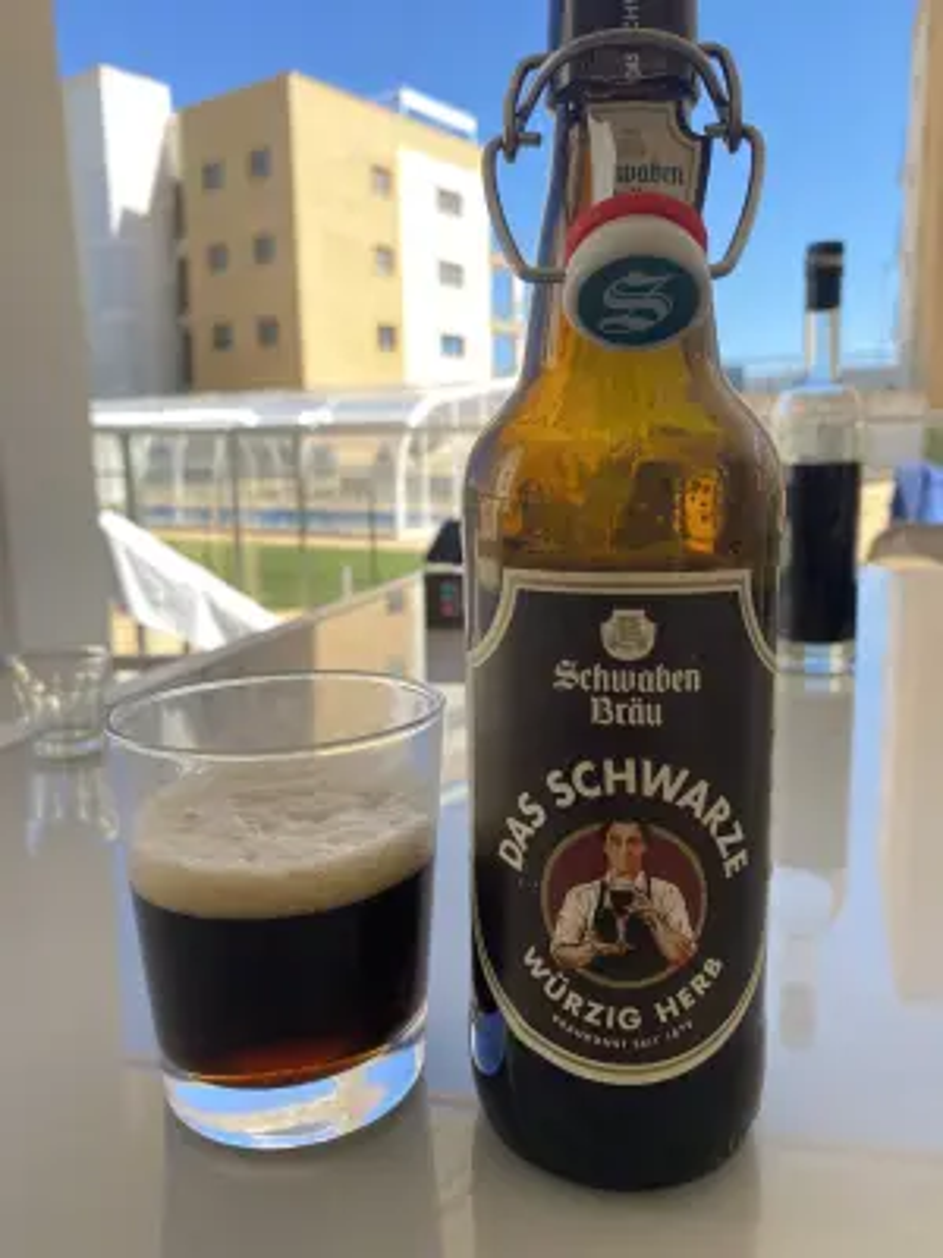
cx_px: 472
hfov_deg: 53.1
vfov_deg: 67.3
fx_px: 944
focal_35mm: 26
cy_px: 629
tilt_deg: -9.5
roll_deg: +1.1
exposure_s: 1/428
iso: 32
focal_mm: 4.25
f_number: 1.8
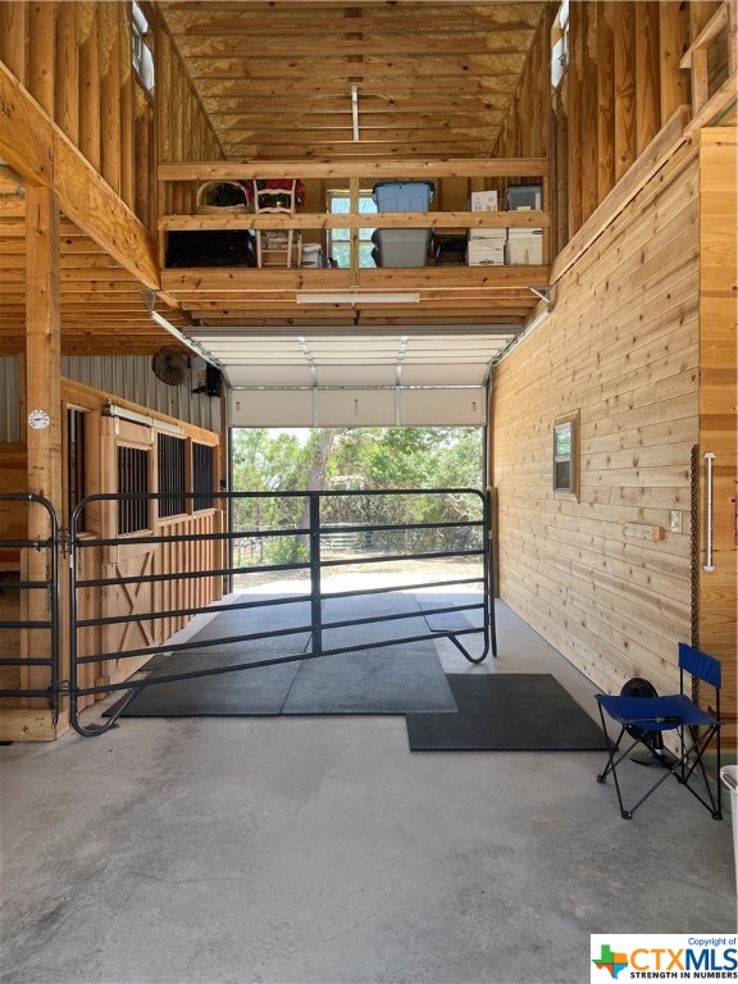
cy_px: 492
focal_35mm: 26
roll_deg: -0.1
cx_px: 369
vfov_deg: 67.3
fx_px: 739
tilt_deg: +1.0
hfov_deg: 53.1
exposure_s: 1/162
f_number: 1.8
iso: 32
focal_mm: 4.25
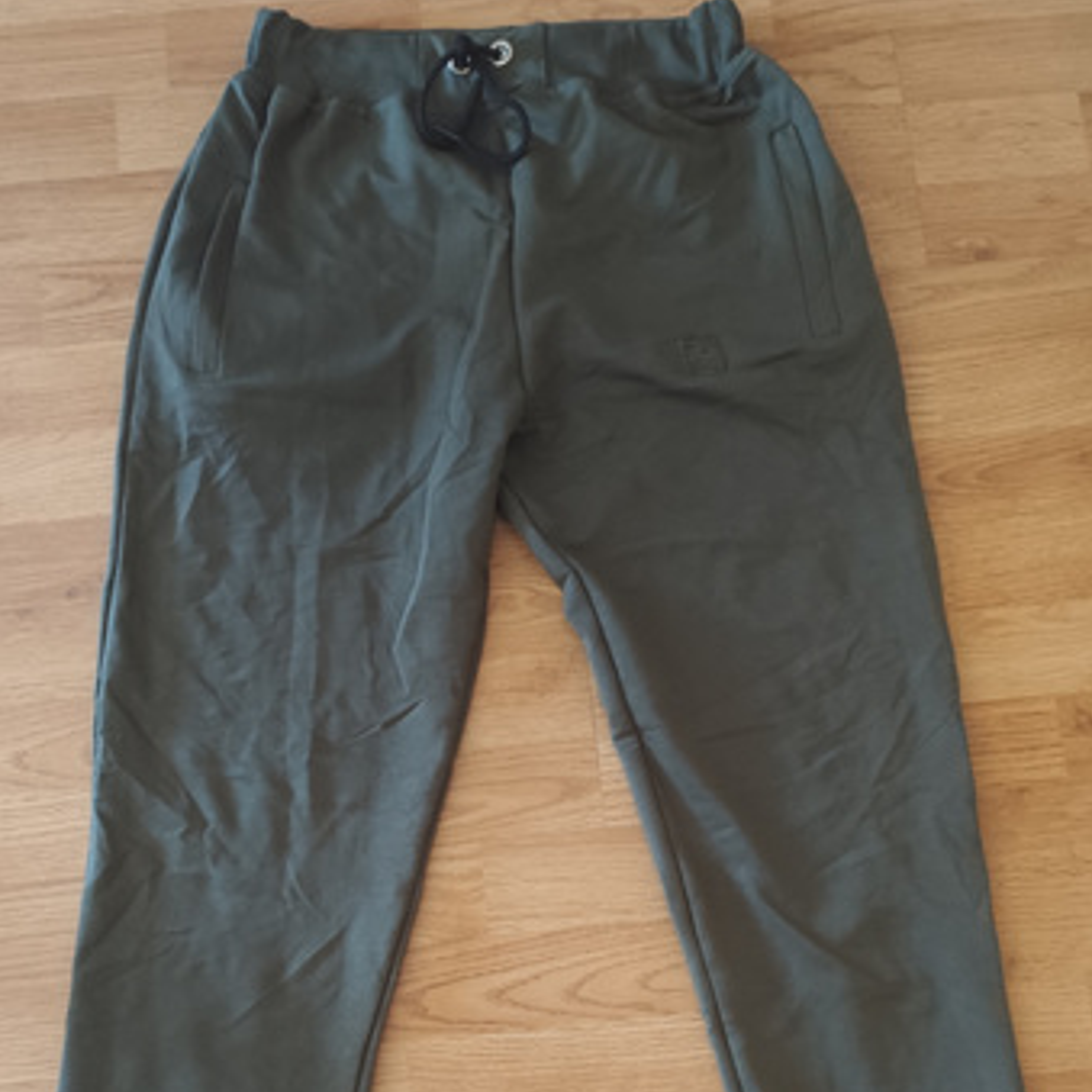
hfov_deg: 54.0
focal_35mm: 30
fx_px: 1071
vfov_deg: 52.6
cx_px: 494
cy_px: 757
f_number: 1.65
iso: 3200
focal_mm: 6.14
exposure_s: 1/14.3
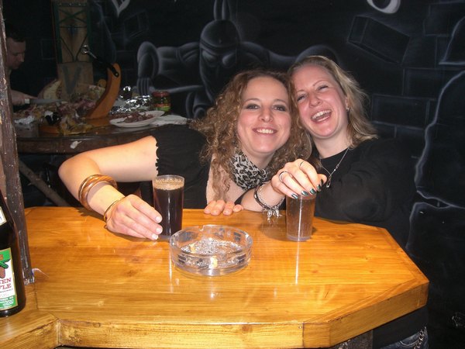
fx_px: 510
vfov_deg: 37.7
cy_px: 174
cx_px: 232
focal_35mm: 38
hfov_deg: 49.0
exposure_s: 1/60
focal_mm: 6.2
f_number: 2.7
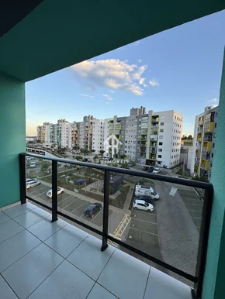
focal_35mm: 14
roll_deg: -2.2
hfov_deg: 85.7
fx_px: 121
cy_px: 150
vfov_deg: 102.0
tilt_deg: -3.5
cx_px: 112
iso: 40
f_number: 2.2
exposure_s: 1/220
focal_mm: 2.22
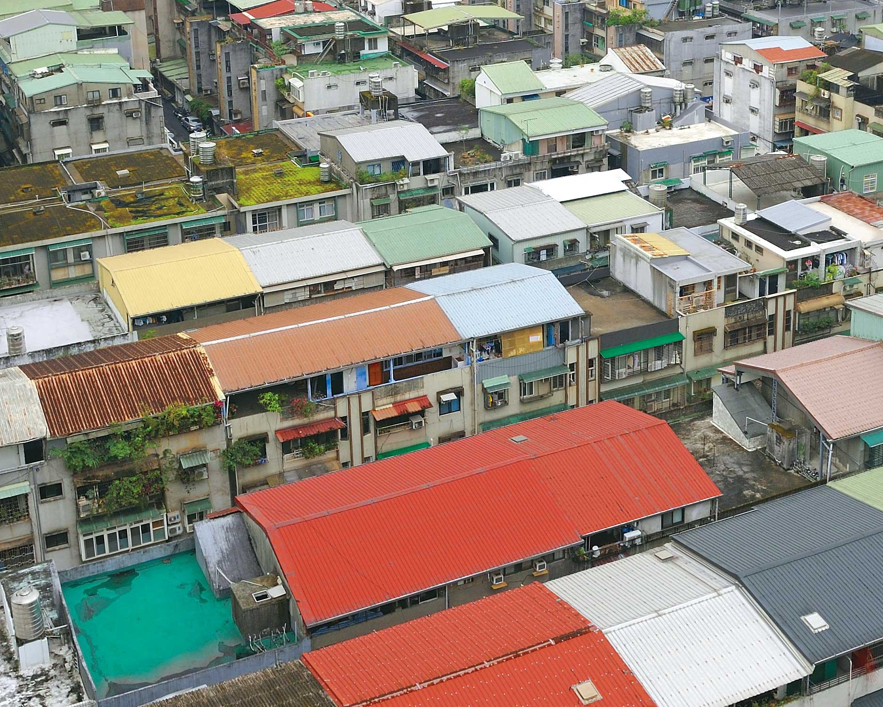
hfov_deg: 32.3
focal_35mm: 58
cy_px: 96
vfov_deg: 25.6
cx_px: 573
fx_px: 1516
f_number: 5.6
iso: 400
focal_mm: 27
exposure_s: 1/160
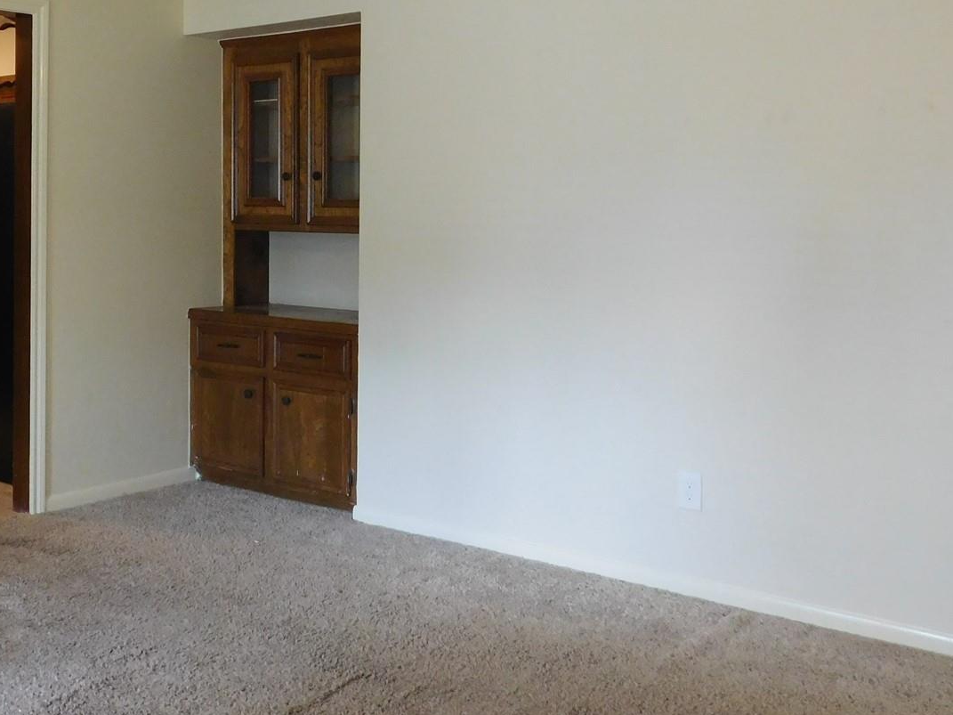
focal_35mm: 44
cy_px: 170
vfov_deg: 32.2
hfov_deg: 41.9
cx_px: 259
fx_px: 1211
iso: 320
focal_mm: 4
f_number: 3
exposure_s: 1/30
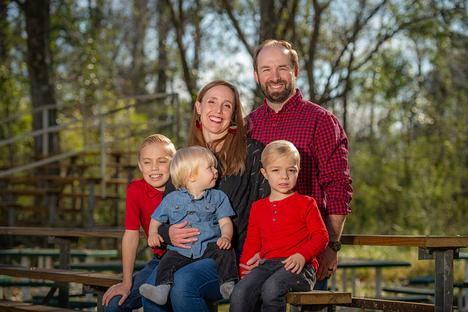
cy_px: 156
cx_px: 234
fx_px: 1325
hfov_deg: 20.0
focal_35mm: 102
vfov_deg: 13.4
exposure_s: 1/250
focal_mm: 102
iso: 50
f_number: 4.5
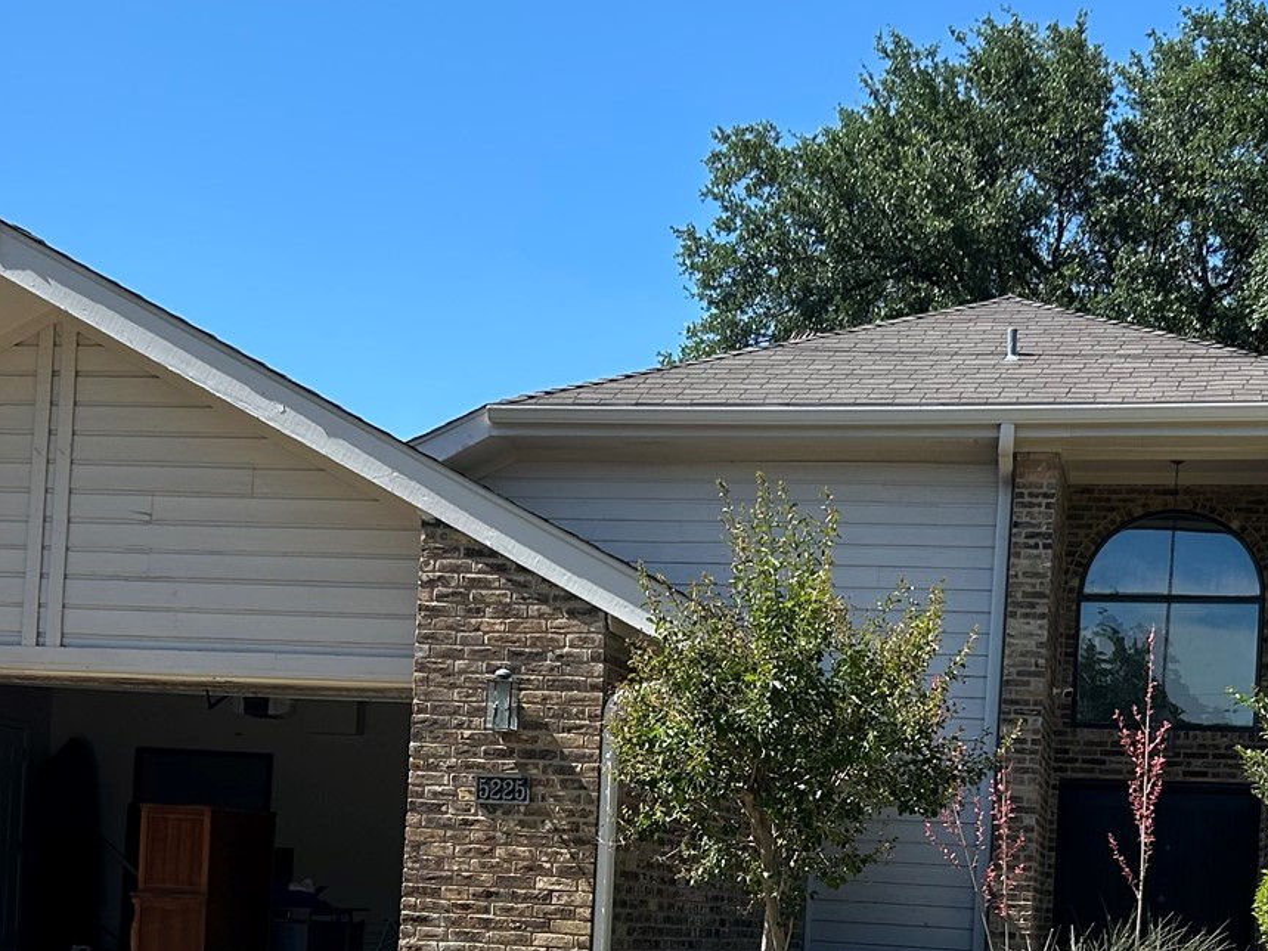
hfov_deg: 31.2
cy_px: 898
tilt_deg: +1.2
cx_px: 707
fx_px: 2271
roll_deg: -2.5
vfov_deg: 22.9
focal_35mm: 62
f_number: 1.5
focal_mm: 5.7
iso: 50
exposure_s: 1/2299
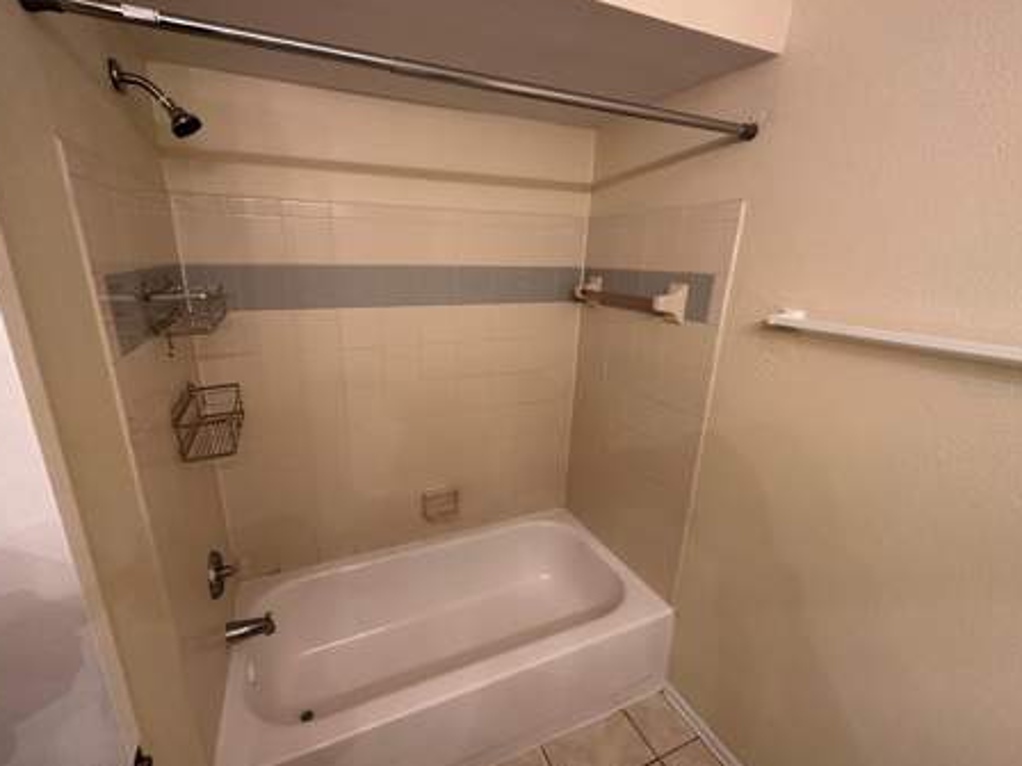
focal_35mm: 15
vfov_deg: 81.7
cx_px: 481
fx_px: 443
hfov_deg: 98.1
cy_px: 390
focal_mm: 2.22
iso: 200
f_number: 2.2
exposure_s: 1/60
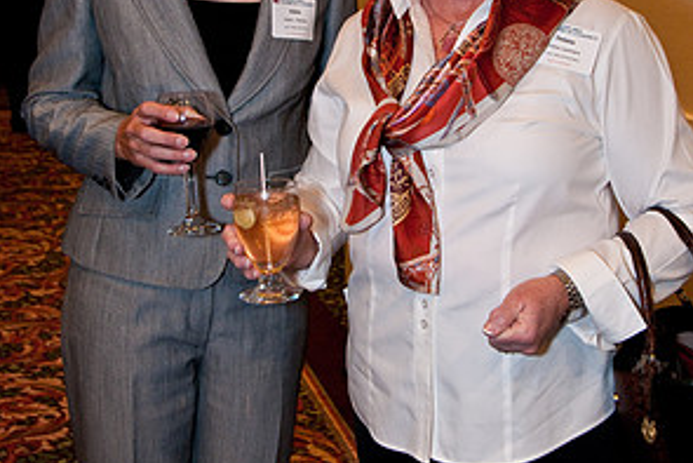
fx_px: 1233
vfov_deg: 20.8
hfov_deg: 31.4
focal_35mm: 64
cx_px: 344
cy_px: 47
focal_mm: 28
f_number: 6.3
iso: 640
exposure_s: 1/30
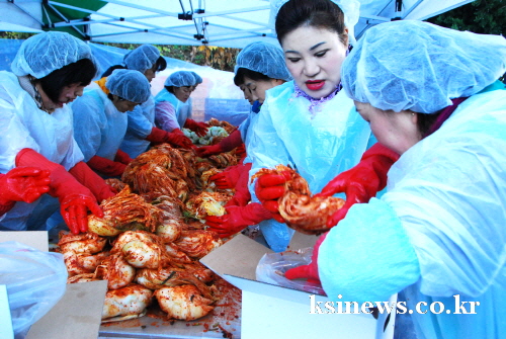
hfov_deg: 53.1
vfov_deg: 37.0
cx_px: 253
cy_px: 170
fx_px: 507
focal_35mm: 36
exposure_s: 1/200
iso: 1250
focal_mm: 24
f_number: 8
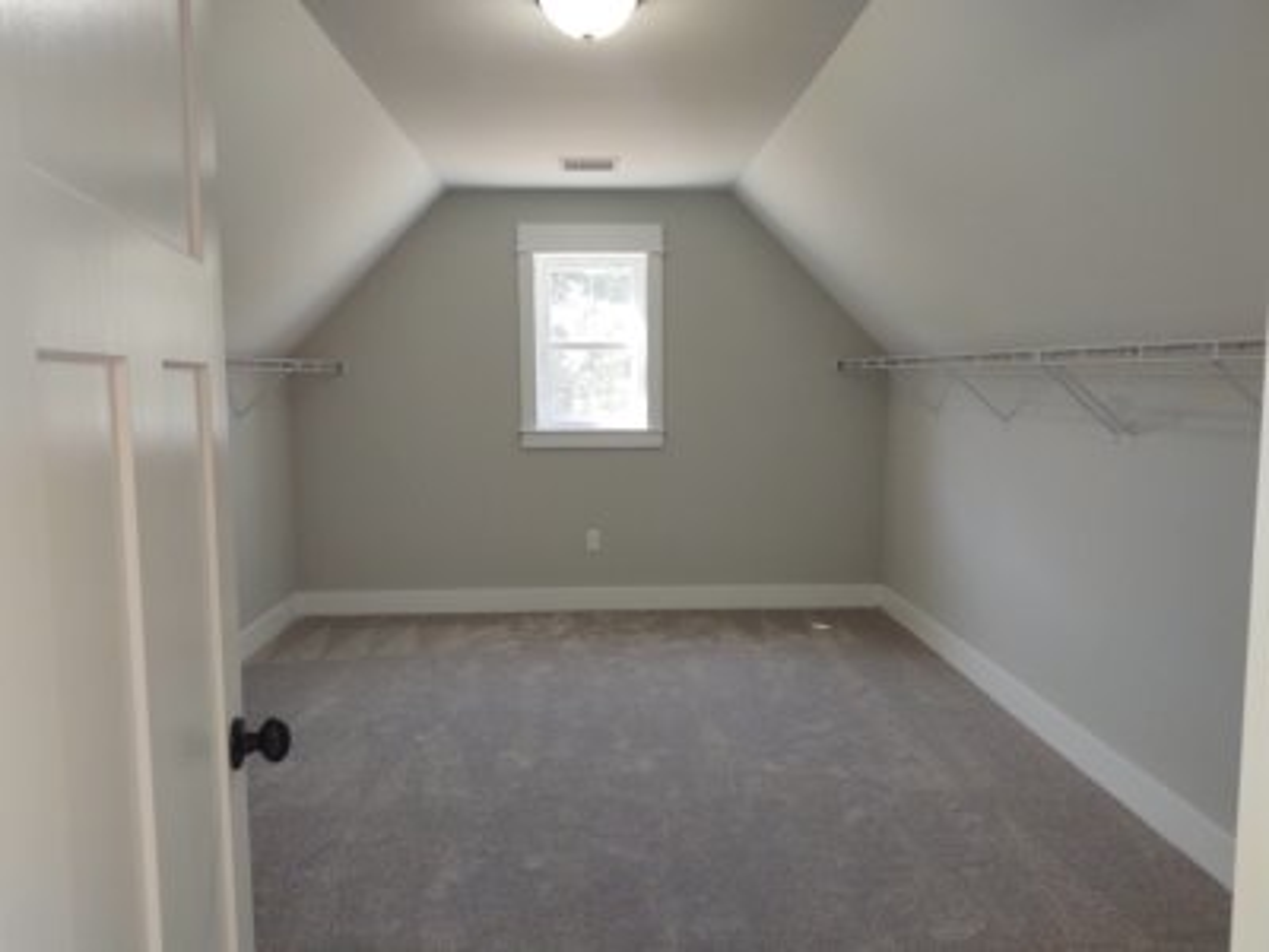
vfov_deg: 51.4
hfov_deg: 65.3
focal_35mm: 27
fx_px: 990
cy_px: 476
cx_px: 634
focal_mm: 4.75
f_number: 1.7
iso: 154
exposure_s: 1/100
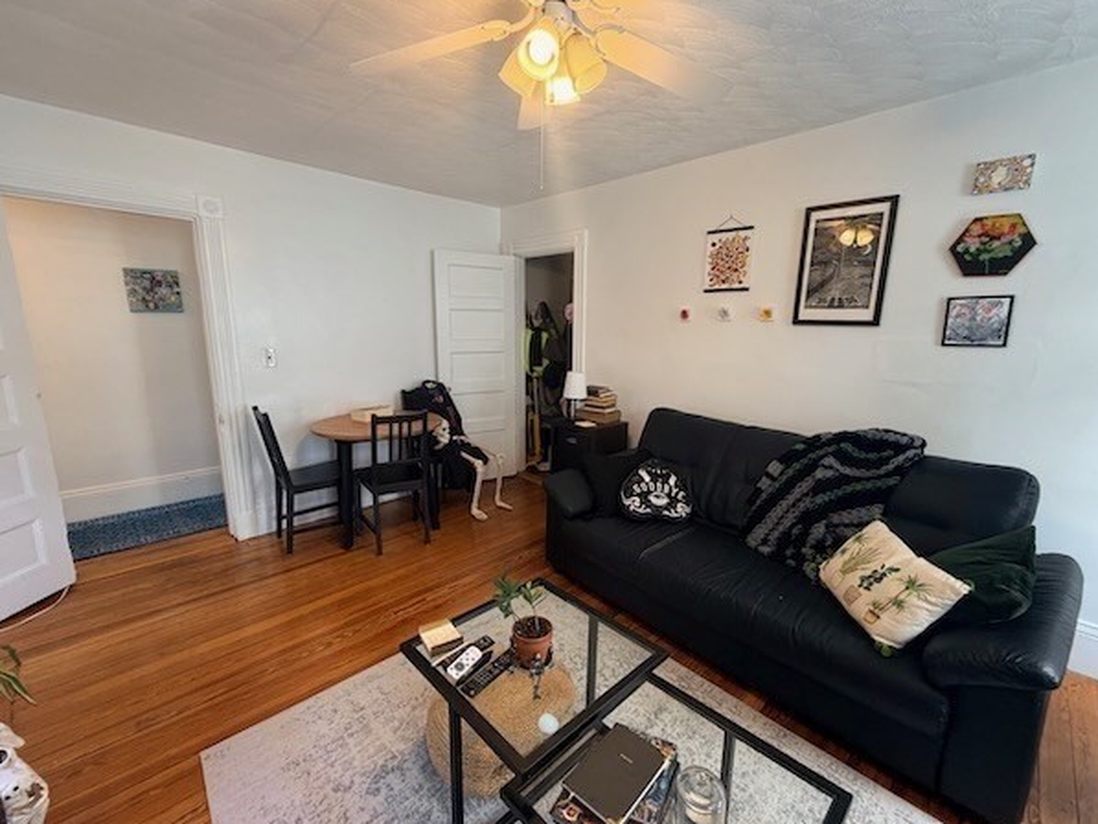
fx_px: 476
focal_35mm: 15
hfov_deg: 98.1
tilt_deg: -11.1
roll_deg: -0.2
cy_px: 416
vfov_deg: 81.8
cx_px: 559
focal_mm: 2.22
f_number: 2.2
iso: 160
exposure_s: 1/60
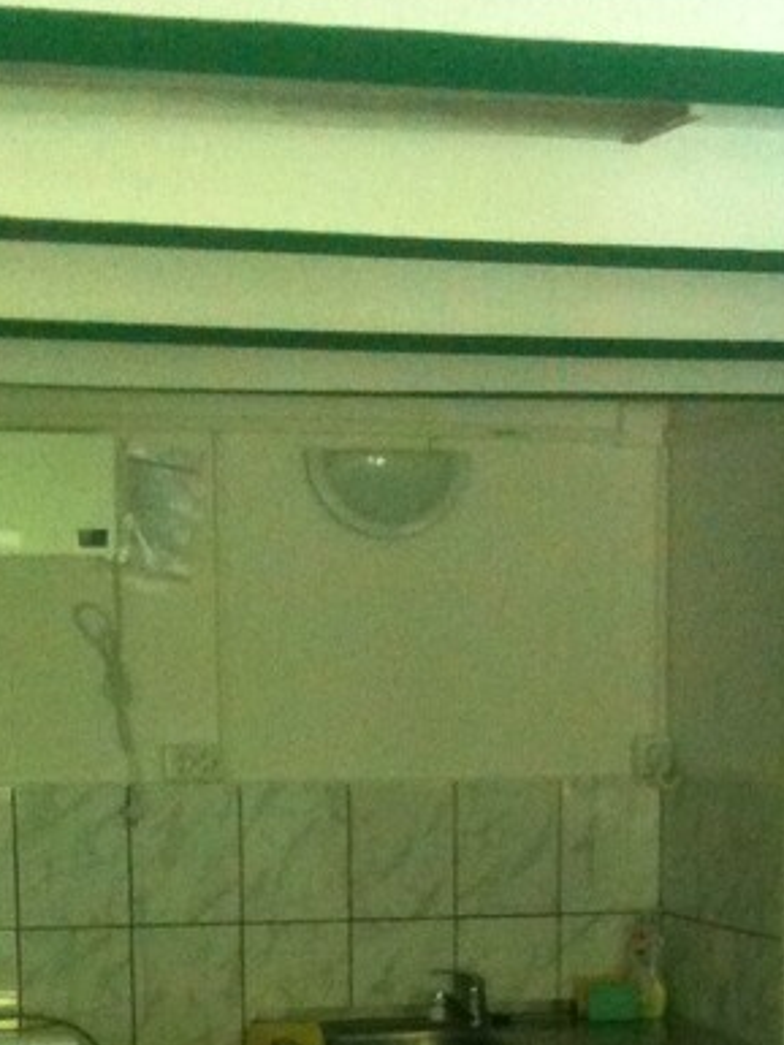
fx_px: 2807
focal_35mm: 93
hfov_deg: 15.9
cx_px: 415
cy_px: 1219
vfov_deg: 19.9
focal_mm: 3.85
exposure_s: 1/15
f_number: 2.8
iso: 400
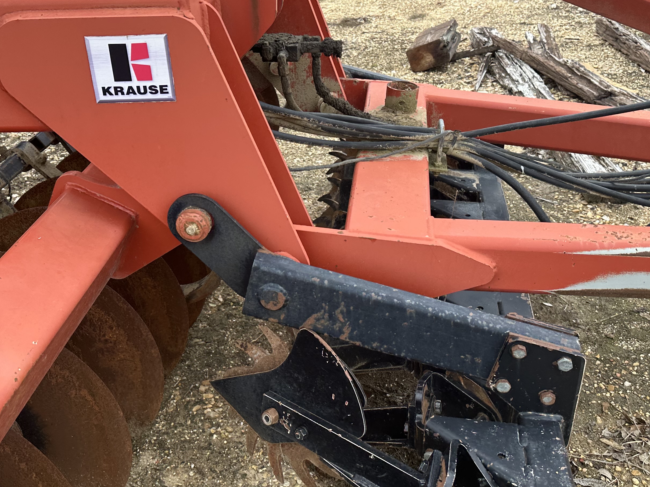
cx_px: 288
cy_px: 214
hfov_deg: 46.7
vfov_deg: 35.9
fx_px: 751
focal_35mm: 40
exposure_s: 1/659
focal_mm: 6.86
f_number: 1.78
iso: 80
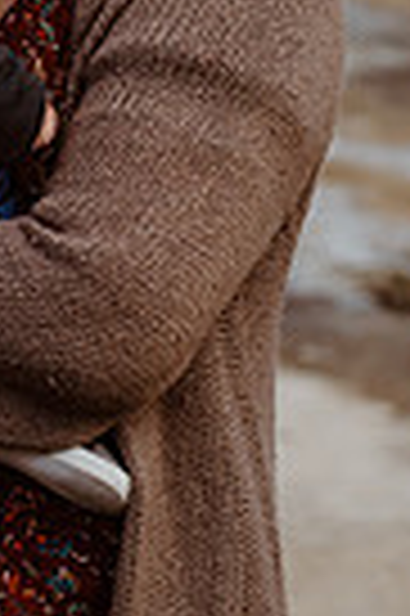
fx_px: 2809
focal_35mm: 164
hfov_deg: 8.3
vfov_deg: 12.3
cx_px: 0
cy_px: -49
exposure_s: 1/500
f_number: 3.2
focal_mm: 50
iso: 400
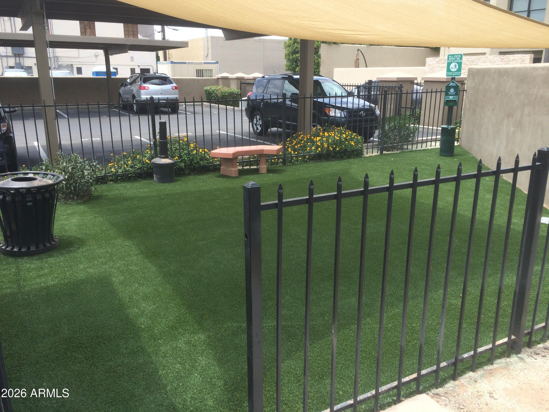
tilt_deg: -15.2
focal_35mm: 29
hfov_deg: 61.7
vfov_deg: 48.2
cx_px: 274
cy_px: 206
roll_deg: +0.1
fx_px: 460
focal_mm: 4.15
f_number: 2.2
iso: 32
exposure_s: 1/933
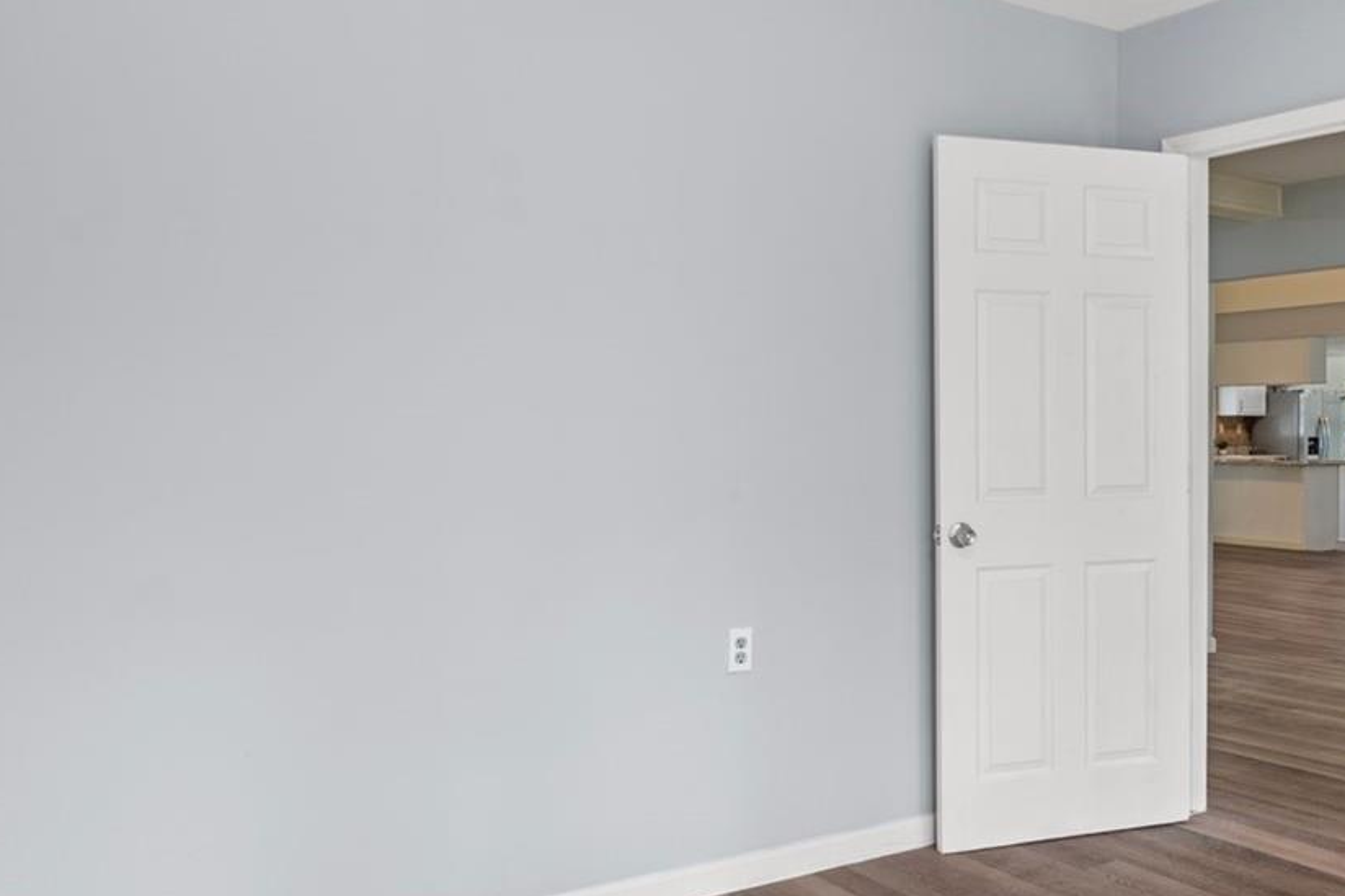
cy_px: 465
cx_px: 893
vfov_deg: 39.9
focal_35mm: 33
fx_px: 1233
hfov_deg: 56.1
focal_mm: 17
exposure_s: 1
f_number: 8
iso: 320
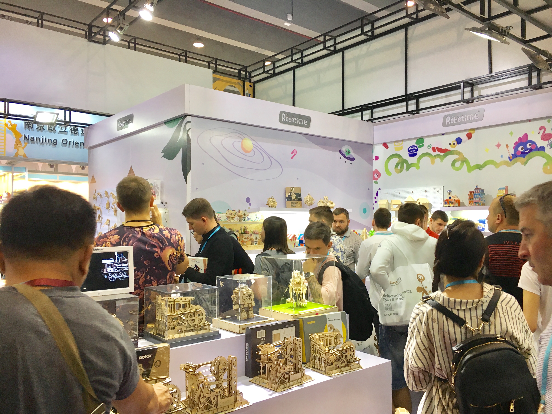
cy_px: 207
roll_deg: +0.9
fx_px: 462
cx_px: 276
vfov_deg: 48.2
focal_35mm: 29
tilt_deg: +1.0
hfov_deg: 61.7
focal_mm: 4.15
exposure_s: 1/33
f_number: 2.2
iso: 32
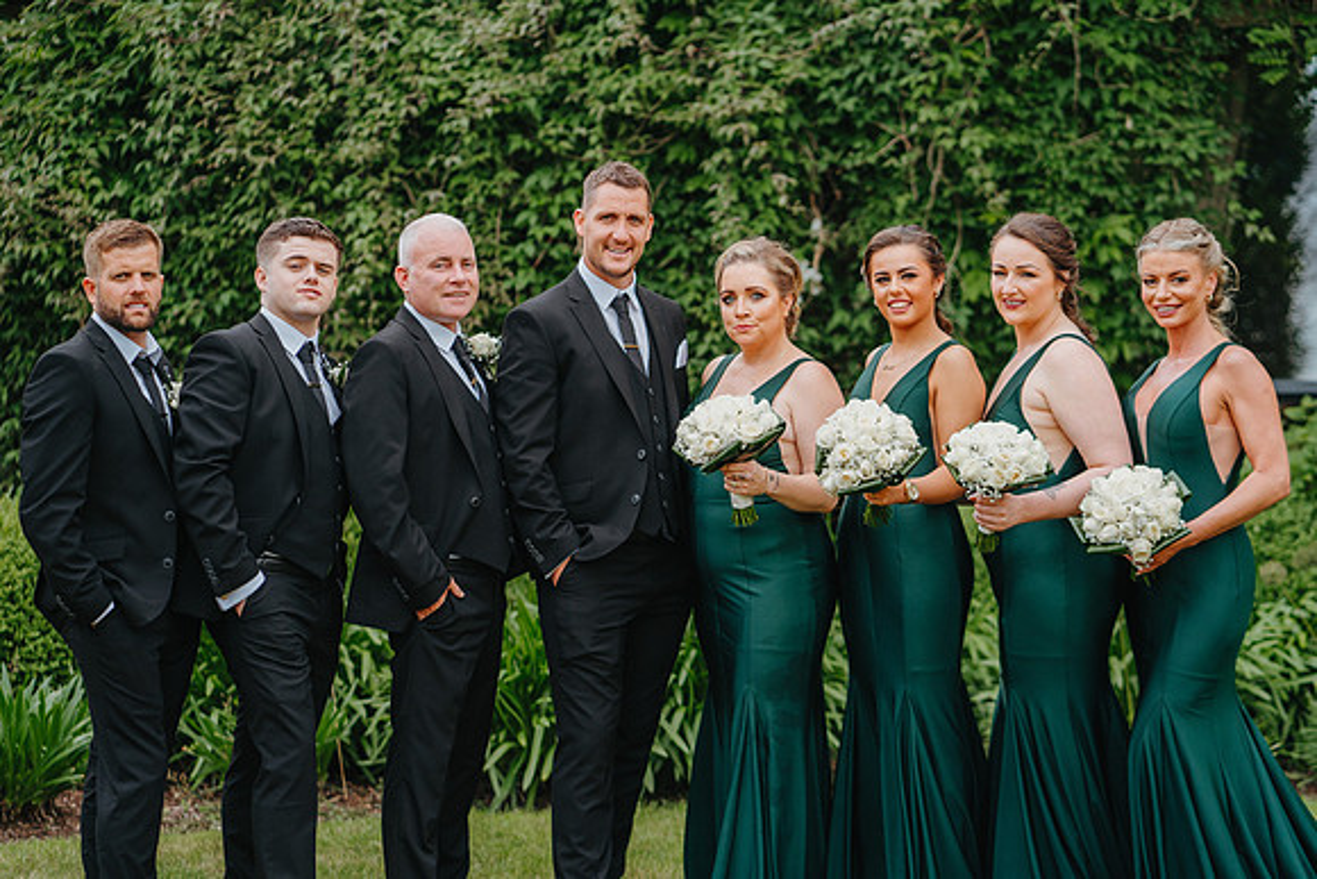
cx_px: 647
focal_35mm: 90
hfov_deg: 22.7
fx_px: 3277
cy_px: 463
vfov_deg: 15.3
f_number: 2.8
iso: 125
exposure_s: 1/640
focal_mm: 85
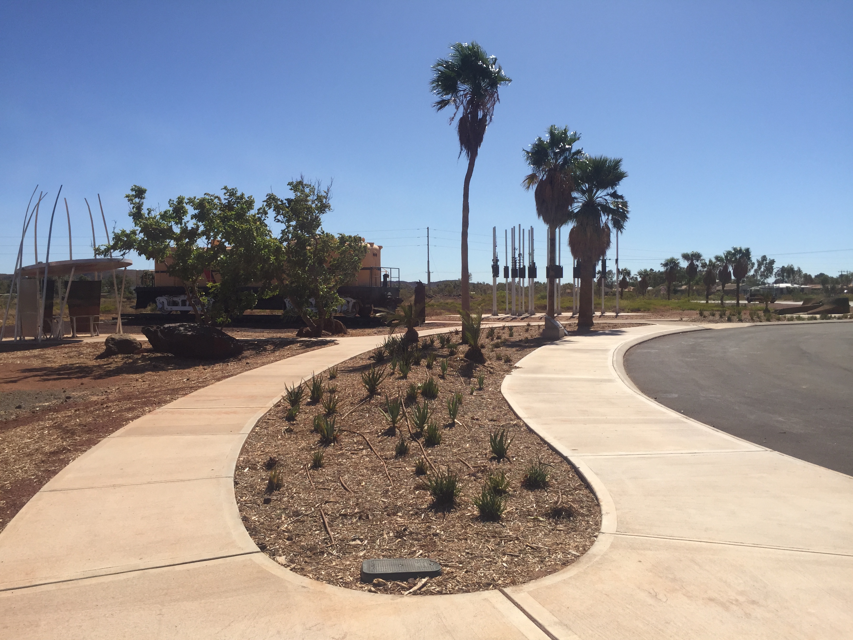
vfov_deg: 48.2
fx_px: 715
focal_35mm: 29
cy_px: 320
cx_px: 426
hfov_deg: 61.7
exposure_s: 1/3597
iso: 32
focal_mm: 4.15
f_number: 2.2
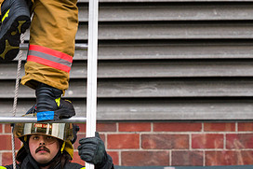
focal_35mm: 267
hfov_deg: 7.7
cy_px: 134
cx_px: 76
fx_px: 1875
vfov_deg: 5.1
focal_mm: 125
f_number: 3.2
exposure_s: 1/250
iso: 800
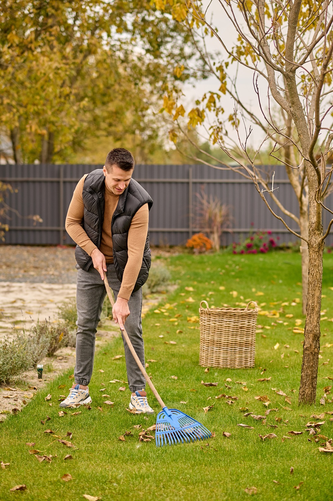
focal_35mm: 85
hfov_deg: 16.1
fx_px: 1180
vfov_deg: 23.9
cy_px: 250
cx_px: 166
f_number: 2.8
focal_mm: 85
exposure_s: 1/800
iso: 200
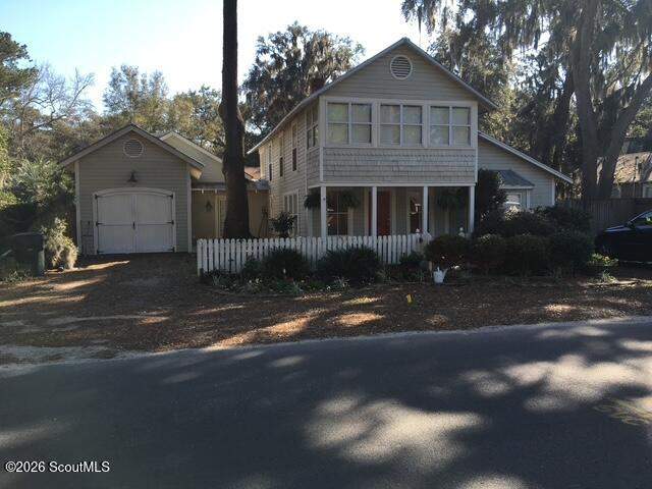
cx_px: 326
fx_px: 546
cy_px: 244
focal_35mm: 29
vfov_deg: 48.2
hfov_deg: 61.7
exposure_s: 1/481
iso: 25
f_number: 2.2
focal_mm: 4.15
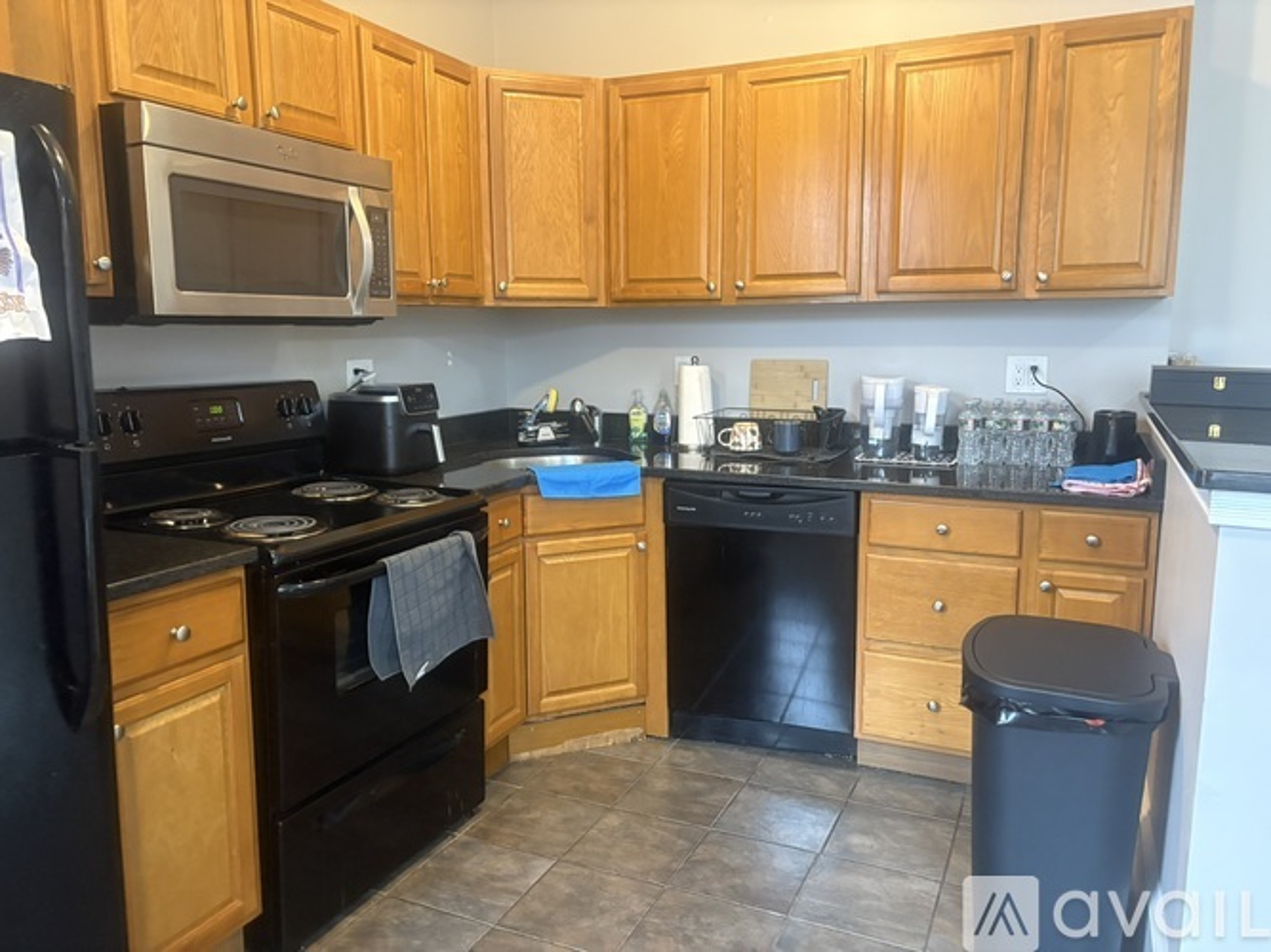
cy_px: 476
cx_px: 636
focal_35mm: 26
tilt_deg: -4.0
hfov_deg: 67.3
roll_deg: -0.5
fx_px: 954
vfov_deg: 53.0
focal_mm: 5.96
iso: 500
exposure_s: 1/60
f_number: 1.6
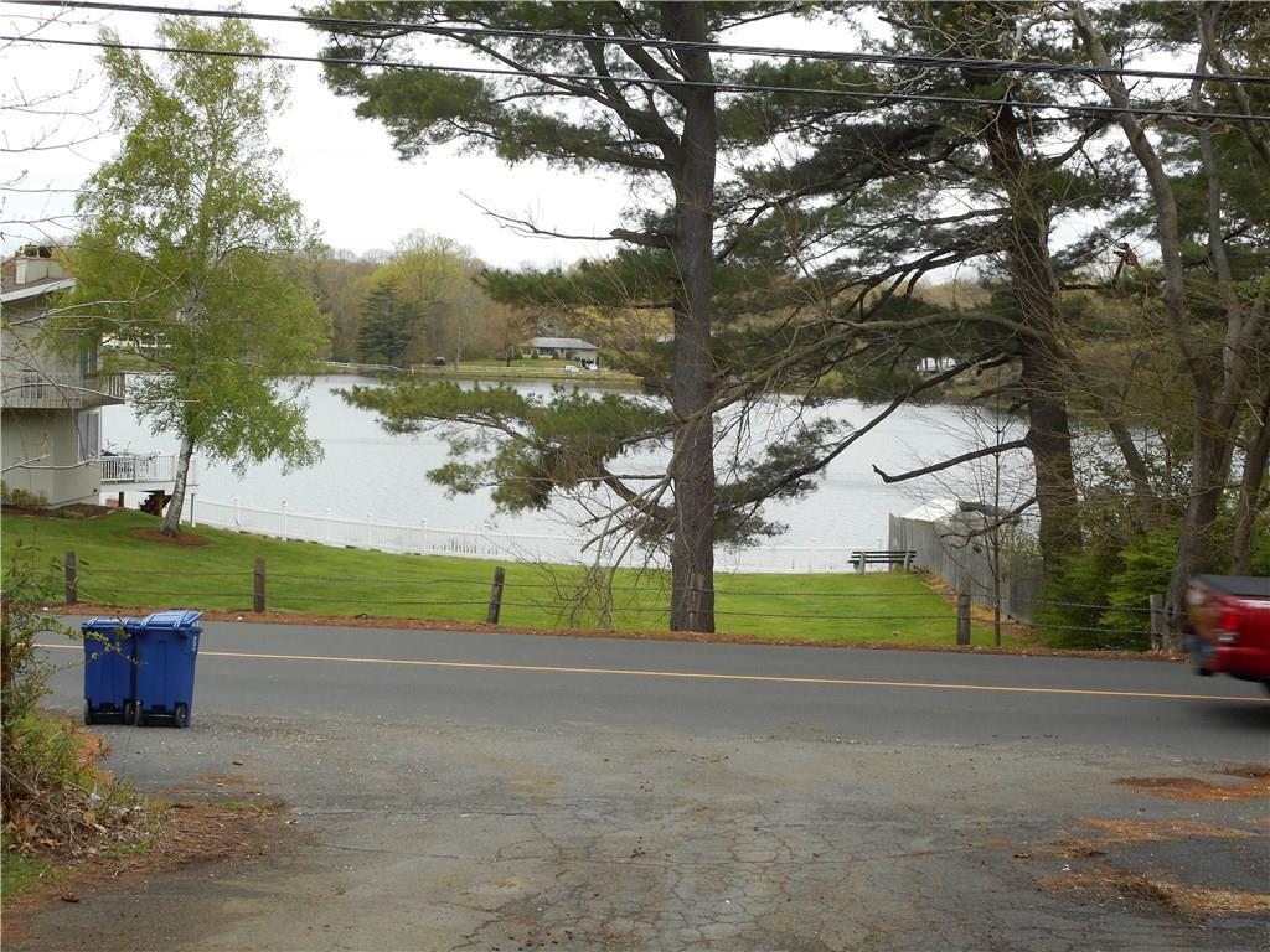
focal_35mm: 51
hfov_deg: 37.5
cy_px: 476
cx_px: 635
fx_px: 1871
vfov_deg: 28.6
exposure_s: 1/125
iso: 80
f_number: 4.9
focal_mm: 9.1
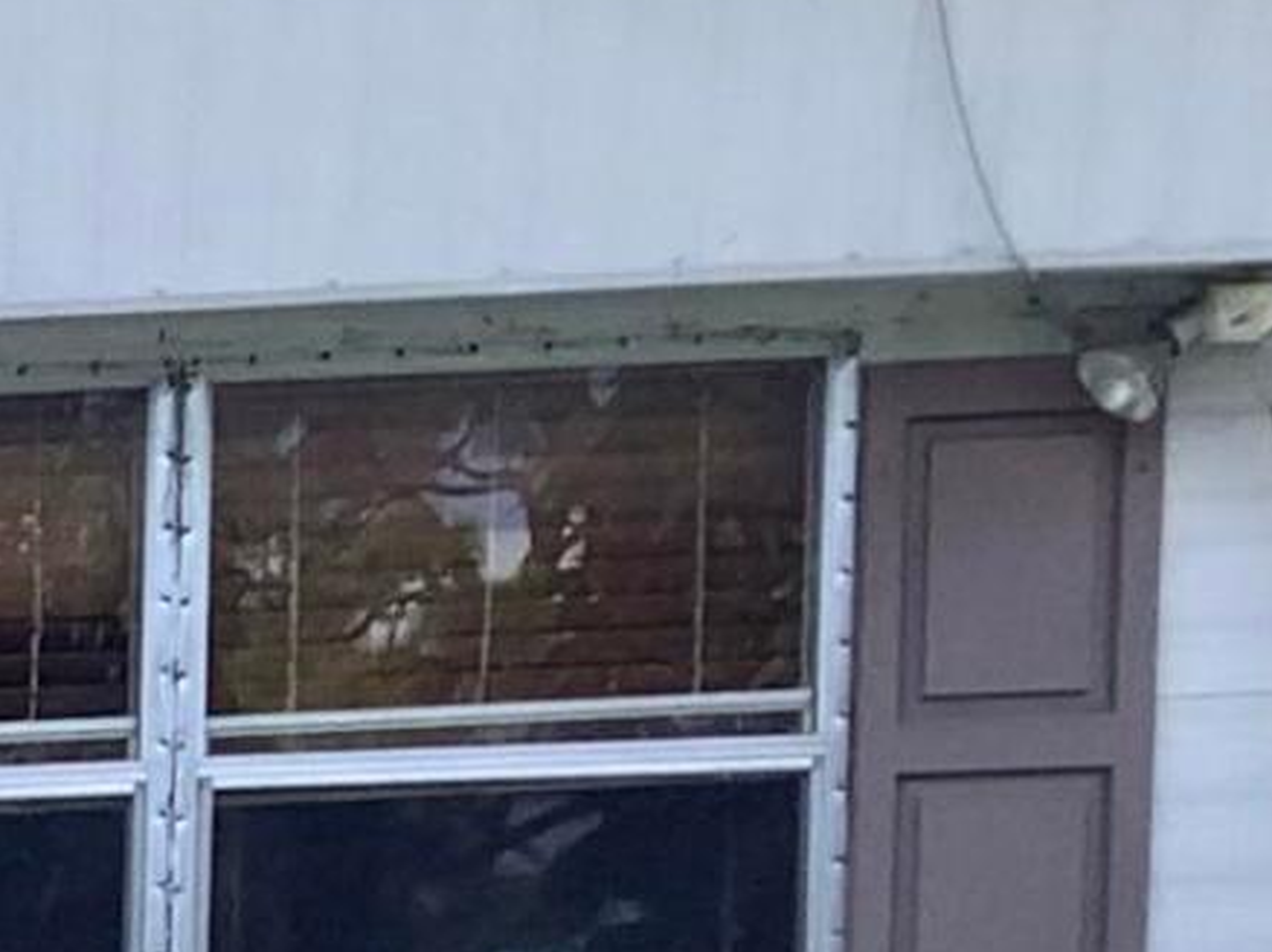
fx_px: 7492
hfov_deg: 8.4
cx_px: -2329
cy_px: 2403
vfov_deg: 6.8
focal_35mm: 204
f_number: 2.4
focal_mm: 3.3
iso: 25
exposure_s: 1/303
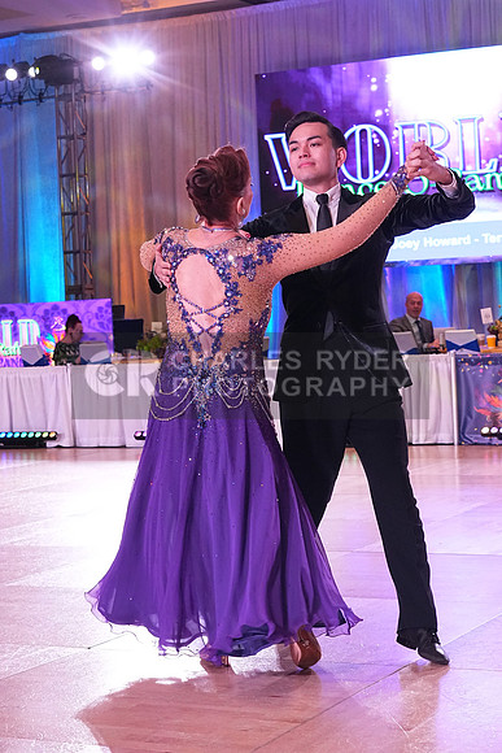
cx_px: 251
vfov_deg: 26.0
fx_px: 1630
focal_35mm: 78
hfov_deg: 17.5
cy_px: 376
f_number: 6.3
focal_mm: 52
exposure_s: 1/250
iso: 3200
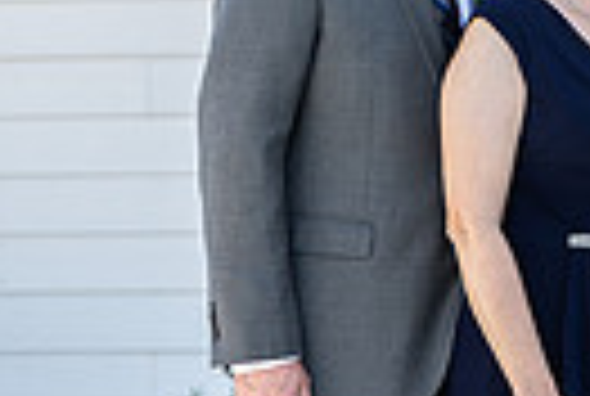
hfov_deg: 12.4
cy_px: 109
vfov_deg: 8.7
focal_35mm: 159
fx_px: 2612
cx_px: 830
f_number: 3.2
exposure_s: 1/160
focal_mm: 32
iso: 125
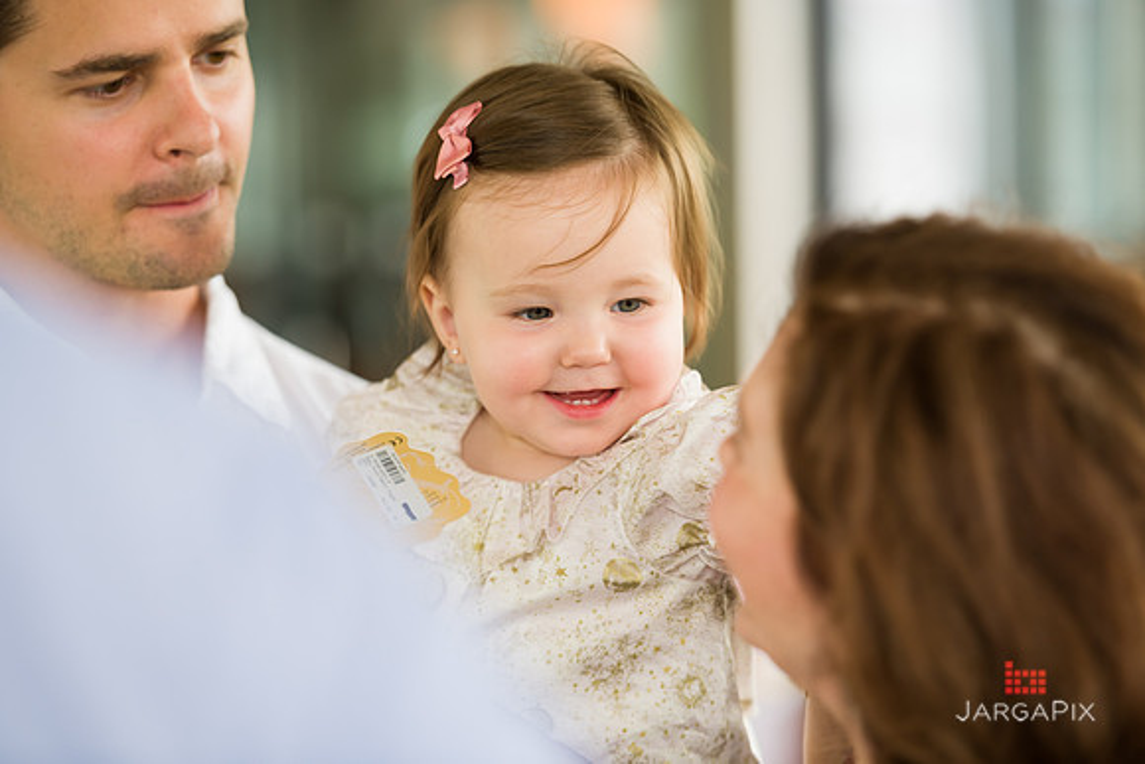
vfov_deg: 8.6
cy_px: 382
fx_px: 5090
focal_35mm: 160
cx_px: 572
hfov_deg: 12.8
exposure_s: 1/125
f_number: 3.2
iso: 400
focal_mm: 160
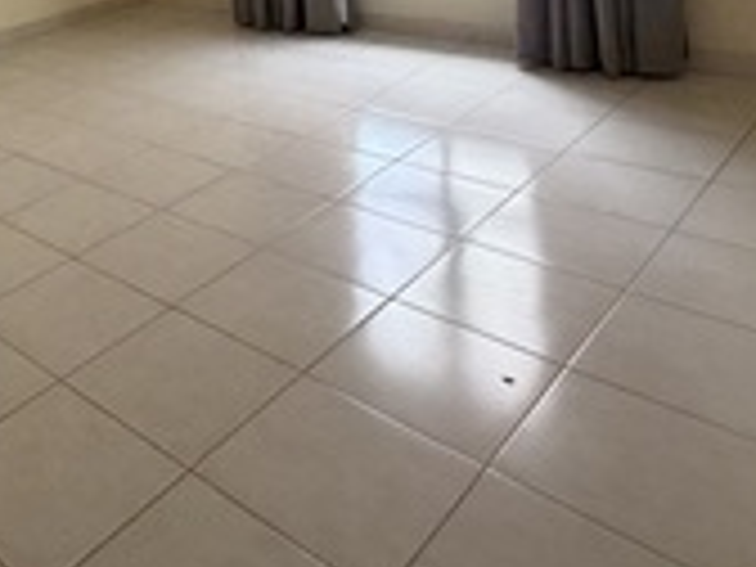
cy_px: -70
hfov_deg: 43.4
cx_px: 34
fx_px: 830
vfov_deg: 32.7
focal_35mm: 38
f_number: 2.2
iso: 320
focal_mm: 2.22
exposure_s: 1/67
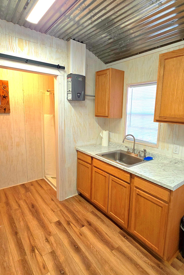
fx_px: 146
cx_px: 96
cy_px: 134
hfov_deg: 64.6
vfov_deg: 86.9
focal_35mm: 19
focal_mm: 2.2
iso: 80
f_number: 1.9
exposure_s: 1/60.2
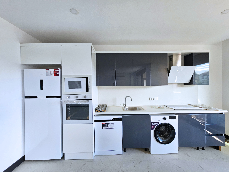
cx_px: 114
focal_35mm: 13
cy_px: 86
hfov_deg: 106.2
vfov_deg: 89.9
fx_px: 86
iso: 100
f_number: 2.2
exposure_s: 1/100
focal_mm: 2.2
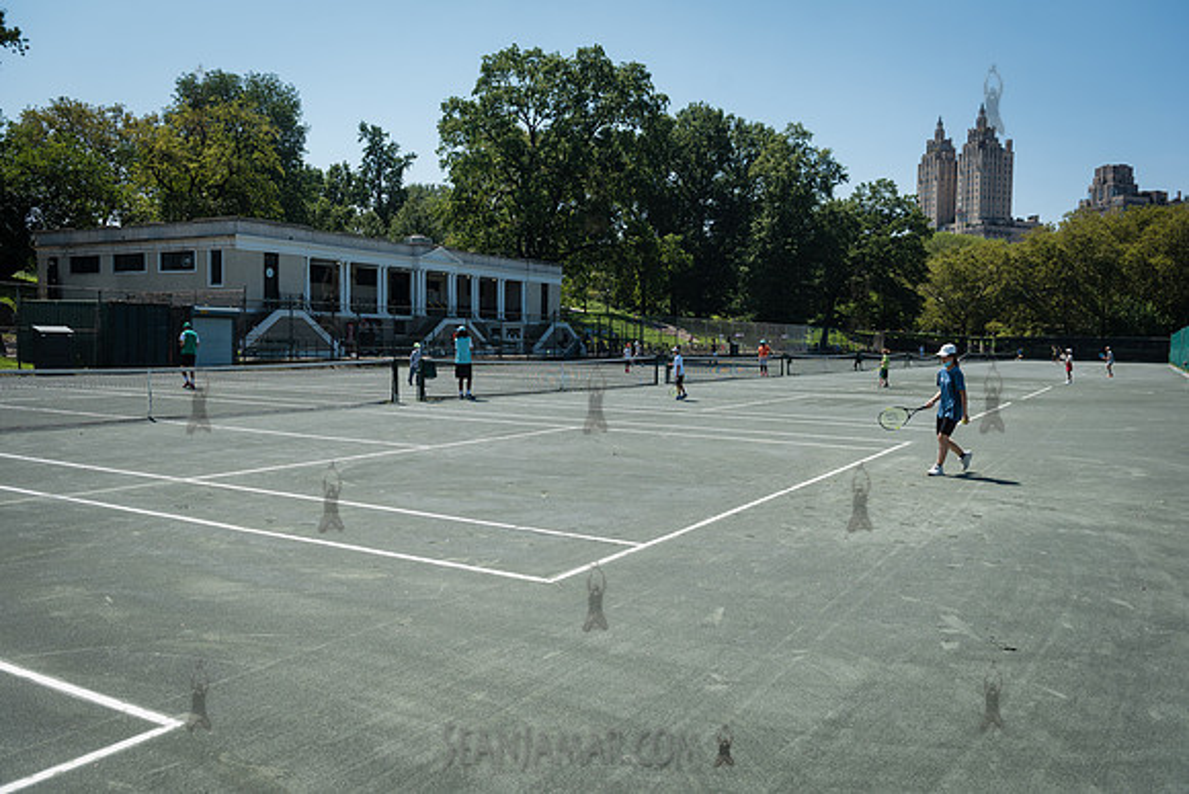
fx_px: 958
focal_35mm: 29
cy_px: 397
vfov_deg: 45.0
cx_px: 594
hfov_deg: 63.6
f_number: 5.6
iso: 125
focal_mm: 29
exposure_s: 1/800
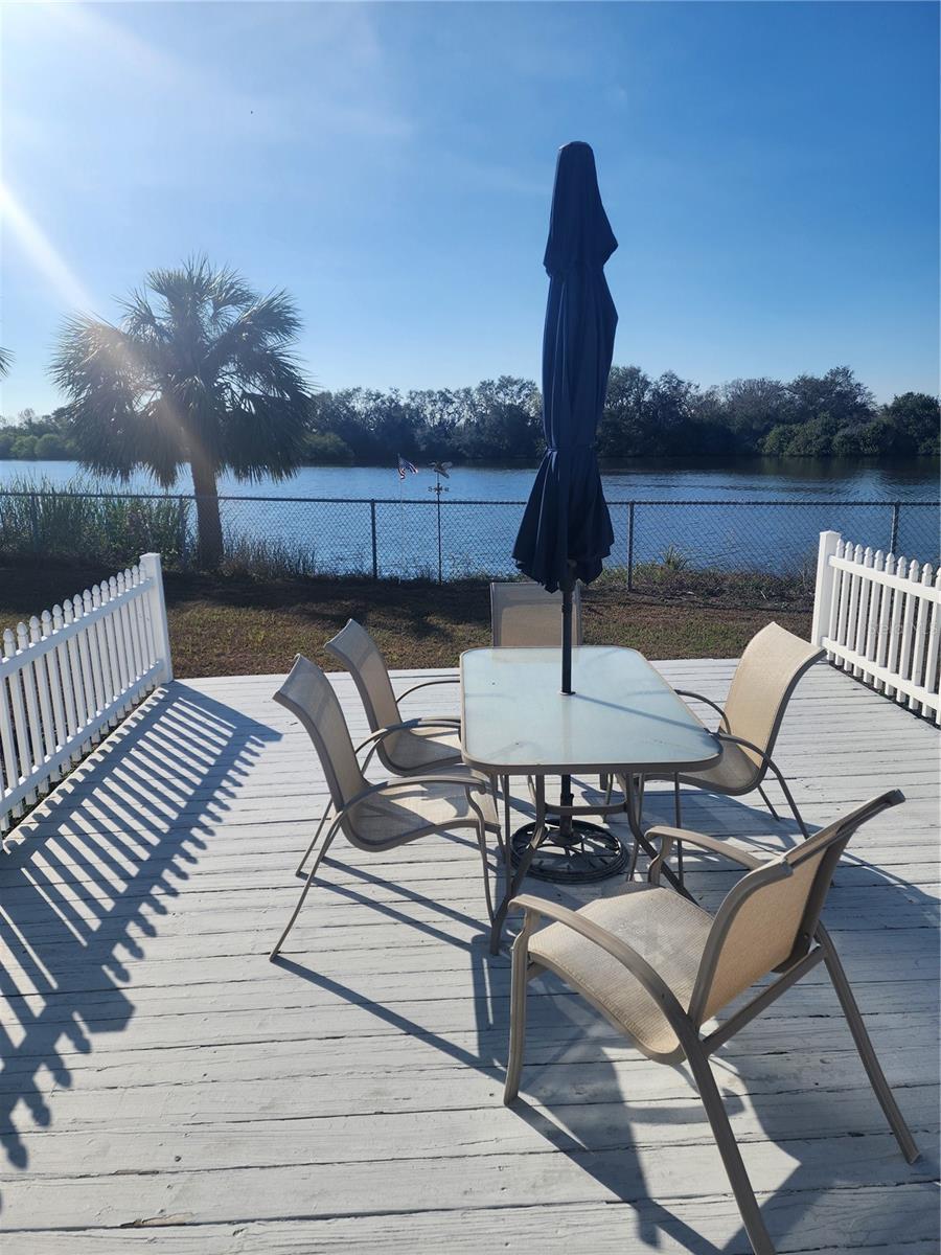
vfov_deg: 73.9
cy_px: 628
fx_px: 834
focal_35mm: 23
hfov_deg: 58.9
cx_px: 470
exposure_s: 1/1936
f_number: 1.8
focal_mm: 6.4
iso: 12
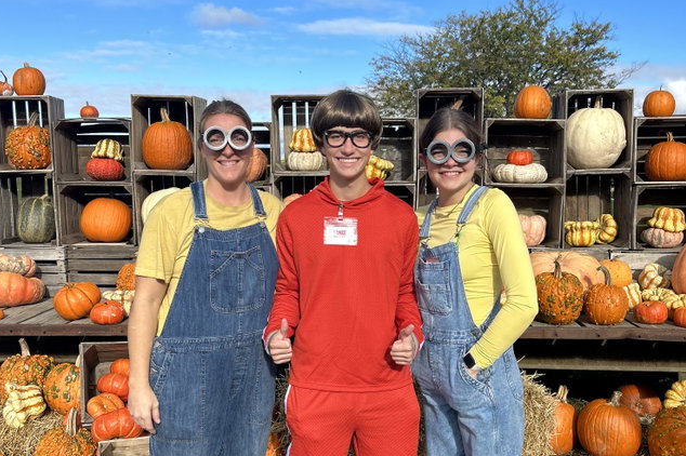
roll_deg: -0.5
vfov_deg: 35.9
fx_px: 705
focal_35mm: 37
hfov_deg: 51.9
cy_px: 251
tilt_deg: -6.8
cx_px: 335
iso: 50
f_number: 1.5
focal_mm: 5.7
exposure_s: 1/3165
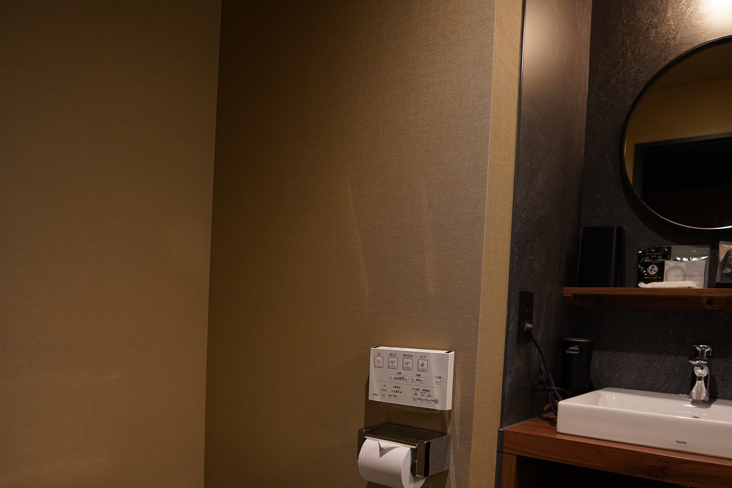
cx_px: 398
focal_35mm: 25
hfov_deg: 71.4
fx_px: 508
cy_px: 367
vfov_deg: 49.2
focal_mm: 16
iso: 2000
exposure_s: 1/100
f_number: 3.2
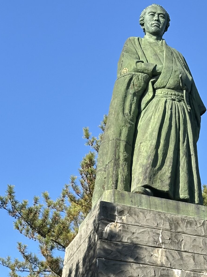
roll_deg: -0.5
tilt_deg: +22.3
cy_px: 281
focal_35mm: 104
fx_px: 830
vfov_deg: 18.4
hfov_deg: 14.2
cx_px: 143
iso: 64
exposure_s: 1/1613
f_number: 1.78
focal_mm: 6.86
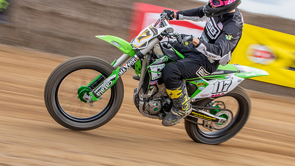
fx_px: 845
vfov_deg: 11.2
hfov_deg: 19.8
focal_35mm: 108
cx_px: 171
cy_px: 73
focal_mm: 50
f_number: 13
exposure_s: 1/100
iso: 200
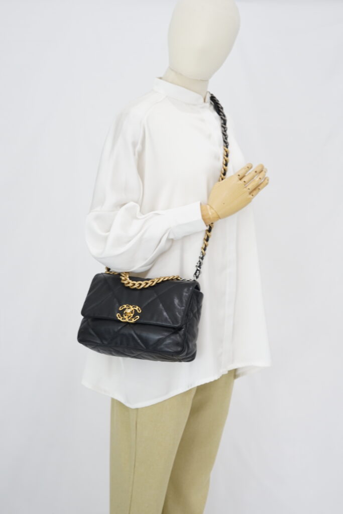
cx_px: 172
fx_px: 714
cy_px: 257
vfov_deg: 39.6
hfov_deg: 27.0
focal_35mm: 50
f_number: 6.3
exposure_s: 1/8
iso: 640
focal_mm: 50
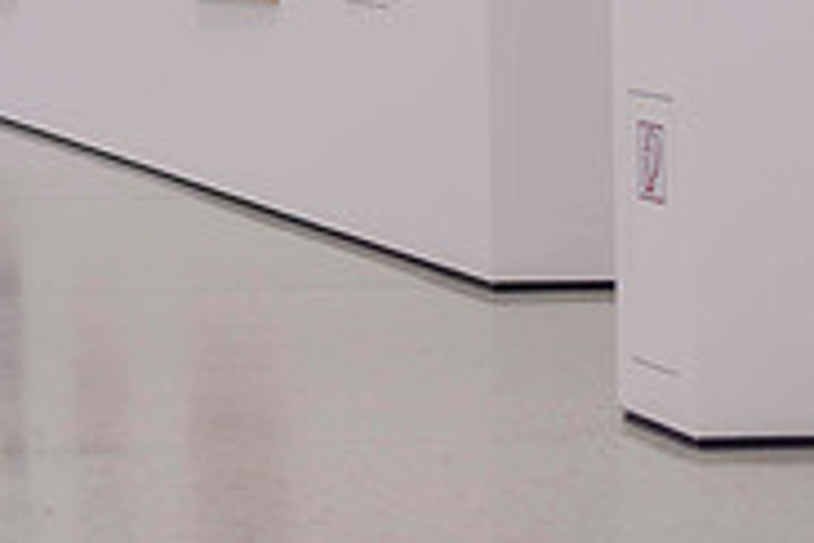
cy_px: -360
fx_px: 4160
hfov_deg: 10.9
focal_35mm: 184
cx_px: -298
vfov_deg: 7.3
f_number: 1.8
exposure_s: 1/320
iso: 64
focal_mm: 50
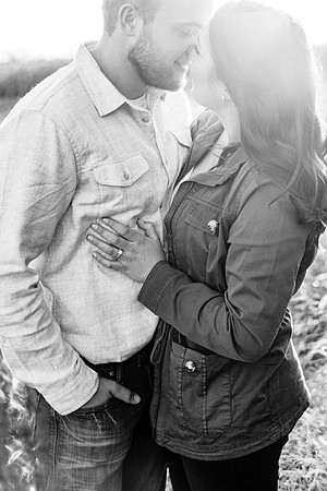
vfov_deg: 34.5
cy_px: 246
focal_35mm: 58
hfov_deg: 23.4
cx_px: 164
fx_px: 790
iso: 200
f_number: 3.2
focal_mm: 58
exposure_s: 1/640
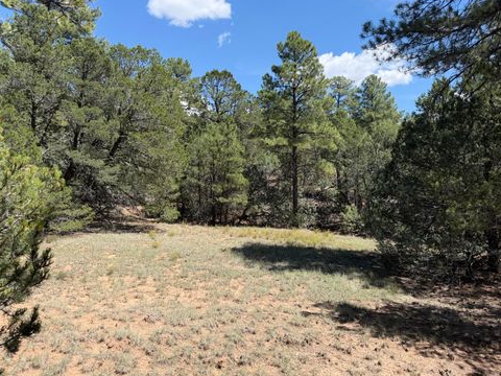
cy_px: 186
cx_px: 249
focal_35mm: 25
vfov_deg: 54.9
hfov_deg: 69.4
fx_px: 362
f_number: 1.78
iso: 80
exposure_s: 1/2703
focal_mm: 6.76
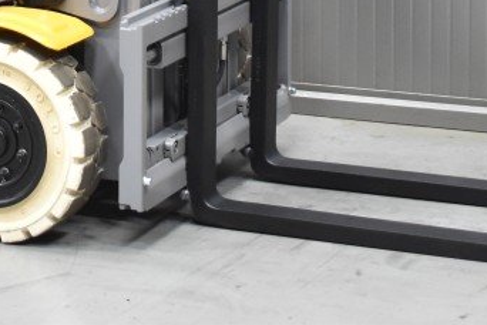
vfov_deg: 8.4
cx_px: -17
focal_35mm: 158
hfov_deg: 12.8
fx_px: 2137
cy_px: -244
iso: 1250
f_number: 5
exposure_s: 1/40
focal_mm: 30
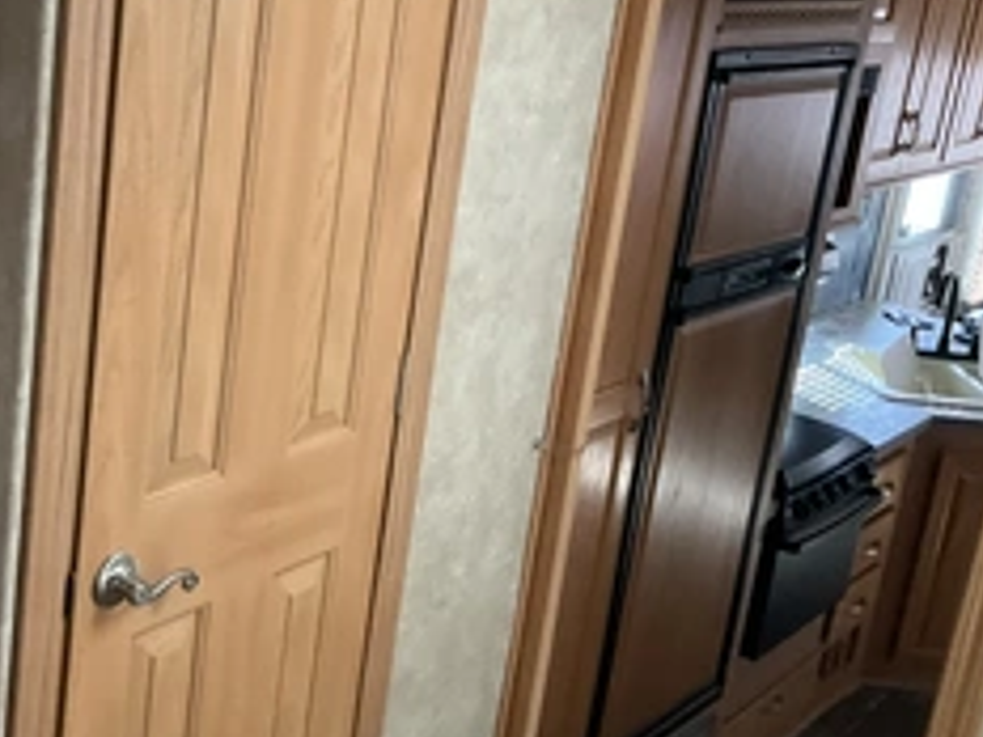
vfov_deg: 28.7
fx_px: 1420
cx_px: 225
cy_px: 199
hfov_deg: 37.1
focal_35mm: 50
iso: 160
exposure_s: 1/60
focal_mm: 3
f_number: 1.8
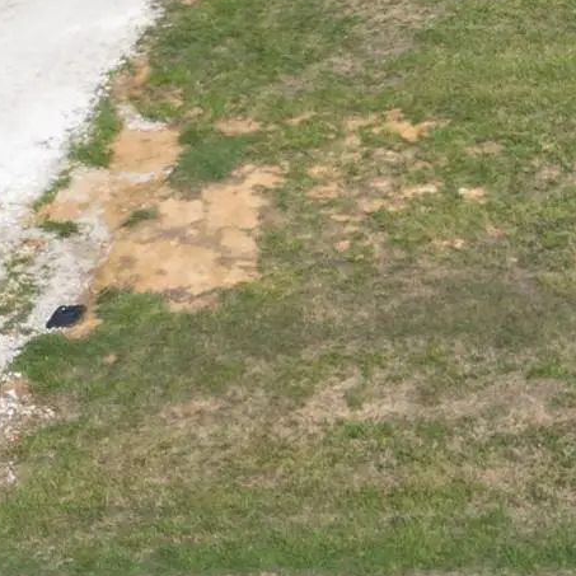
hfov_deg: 16.6
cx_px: 842
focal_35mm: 96
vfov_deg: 17.0
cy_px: -174
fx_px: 1807
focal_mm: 6.72
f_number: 1.7
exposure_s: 1/4000
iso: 130
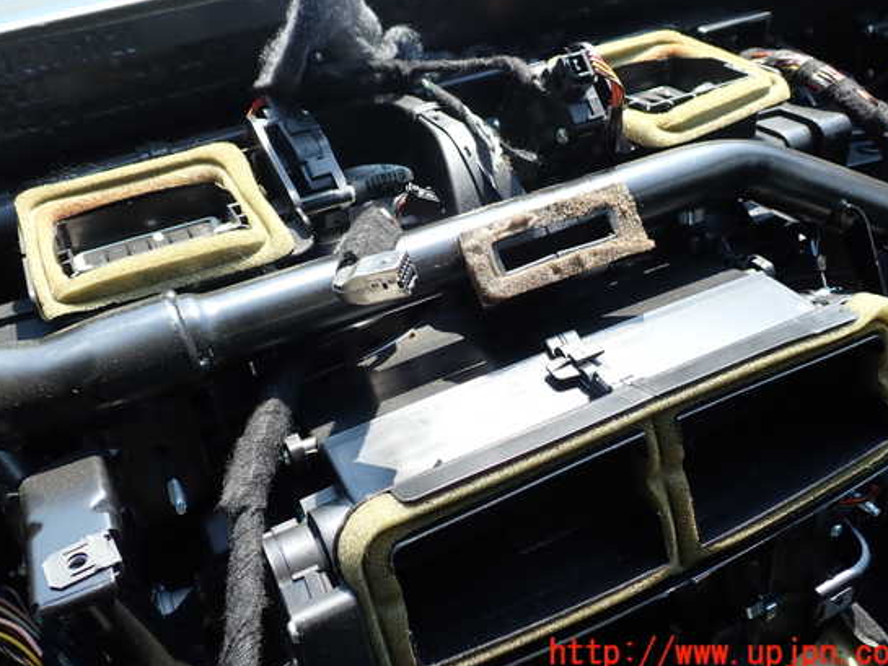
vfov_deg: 42.9
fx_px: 847
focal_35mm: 33
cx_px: 429
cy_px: 308
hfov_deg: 55.3
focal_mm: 5.4
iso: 100
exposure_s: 1/200
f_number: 3.2
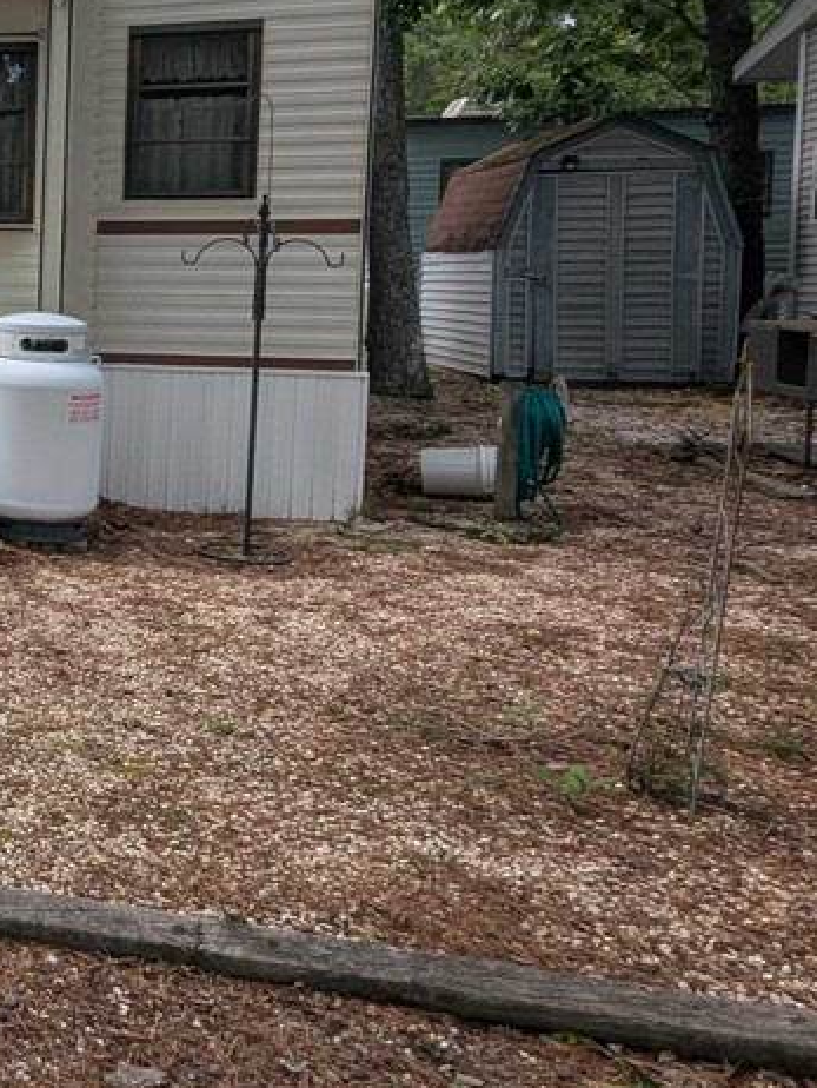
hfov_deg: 27.6
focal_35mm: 36
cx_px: -403
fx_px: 1132
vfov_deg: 50.0
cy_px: 327
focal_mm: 1.95
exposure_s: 1/3058
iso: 63
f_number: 2.2
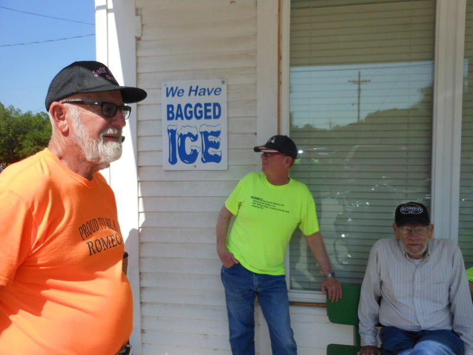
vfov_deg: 49.7
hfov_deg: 63.4
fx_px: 383
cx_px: 236
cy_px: 178
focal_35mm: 28
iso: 80
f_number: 3.7
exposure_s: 1/640
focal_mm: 5
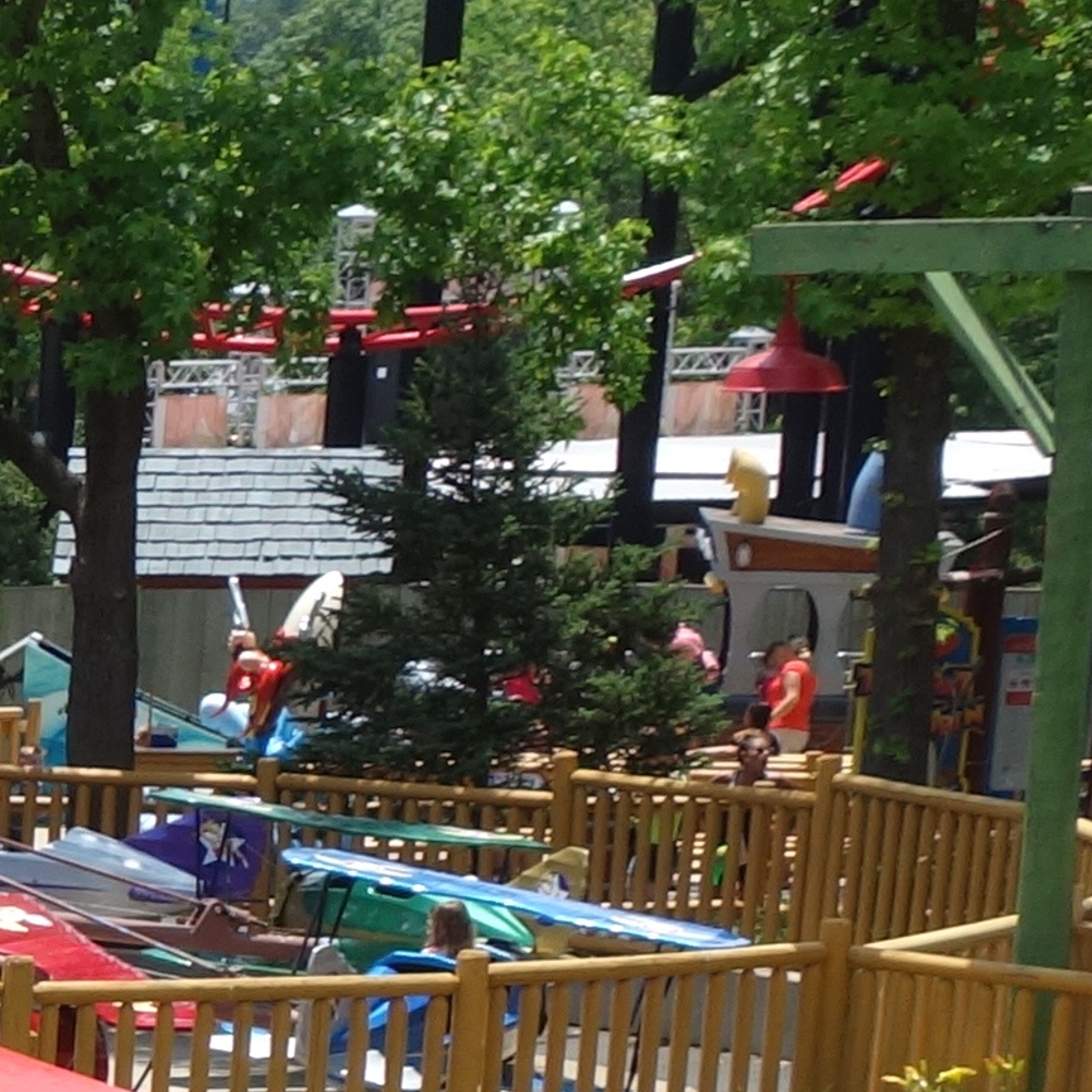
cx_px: -2086
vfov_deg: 9.8
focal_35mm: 172
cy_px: 1713
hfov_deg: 8.6
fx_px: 6139
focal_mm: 11.75
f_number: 5.6
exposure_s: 1/400
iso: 125
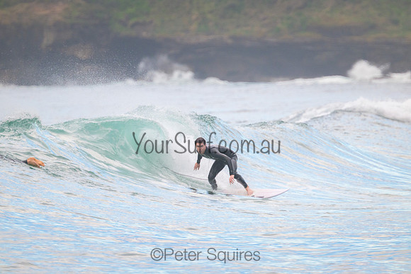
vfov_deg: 1.7
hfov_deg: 2.6
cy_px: 137
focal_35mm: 800
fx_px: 9135
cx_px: 206
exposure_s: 1/320
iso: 1800
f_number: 11
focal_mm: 800
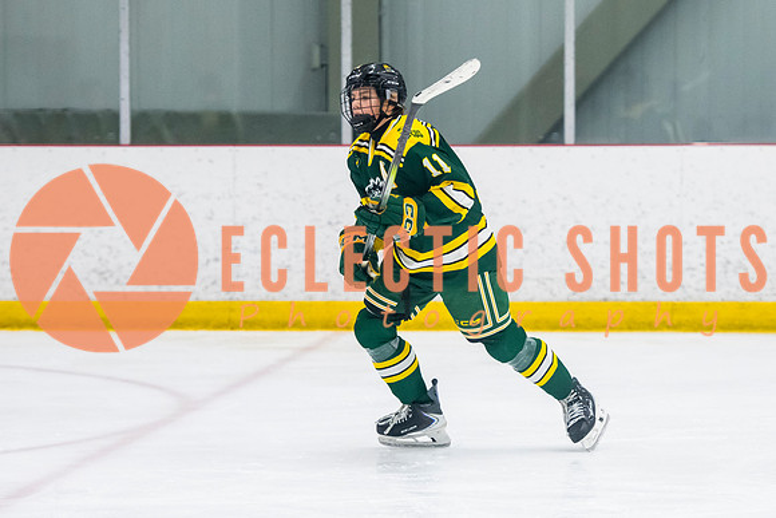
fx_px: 4793
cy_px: 272
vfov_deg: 6.2
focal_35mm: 222
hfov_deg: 9.3
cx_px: 474
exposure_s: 1/640
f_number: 3.2
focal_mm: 125
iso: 2500
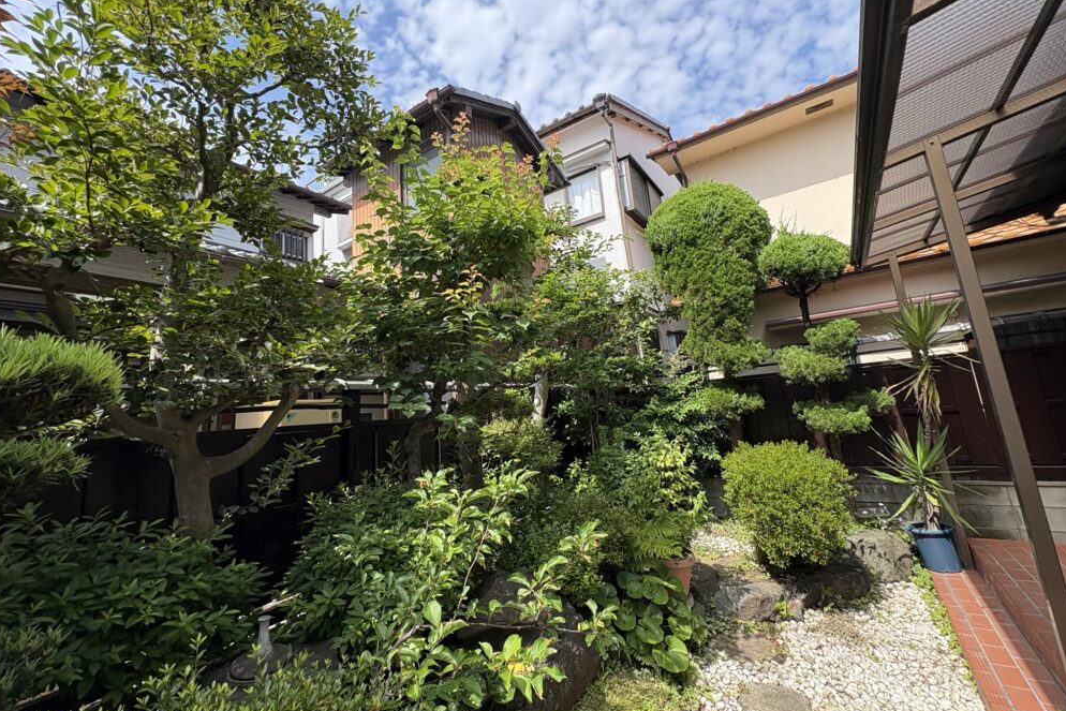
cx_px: 522
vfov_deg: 77.3
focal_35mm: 15
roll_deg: +5.1
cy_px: 332
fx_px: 444
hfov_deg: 100.4
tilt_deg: +10.1
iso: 64
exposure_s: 1/756
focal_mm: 2.22
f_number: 2.2
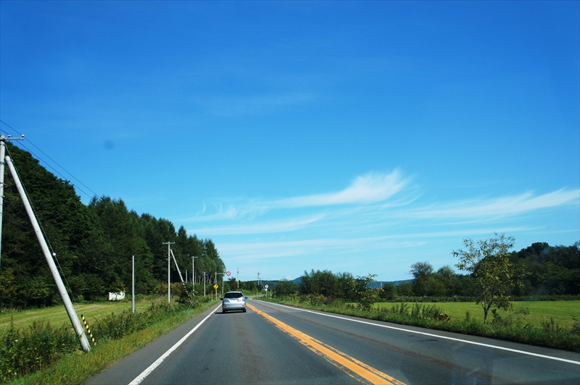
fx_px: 507
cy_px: 192
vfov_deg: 41.6
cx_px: 290
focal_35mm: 32
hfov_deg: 59.5
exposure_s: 1/500
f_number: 7.1
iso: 200
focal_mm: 21
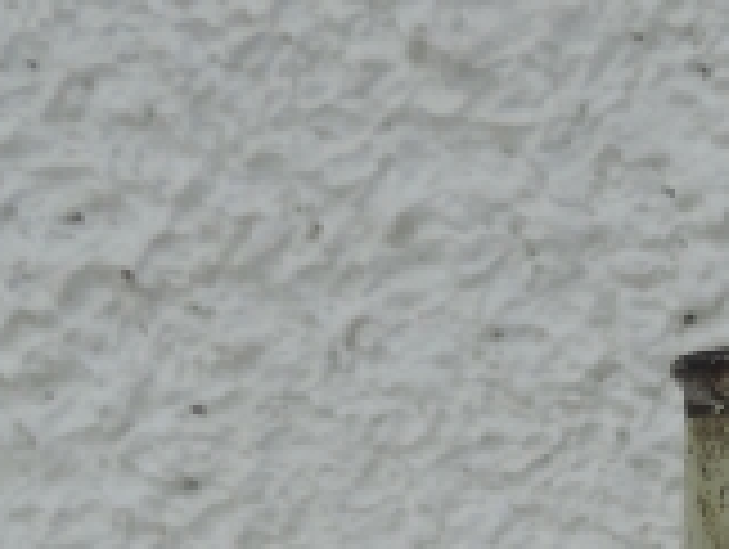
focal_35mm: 111
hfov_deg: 17.0
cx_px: 832
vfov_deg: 12.4
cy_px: 950
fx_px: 2341
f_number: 3.1
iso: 80
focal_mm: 5.3
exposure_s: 1/500
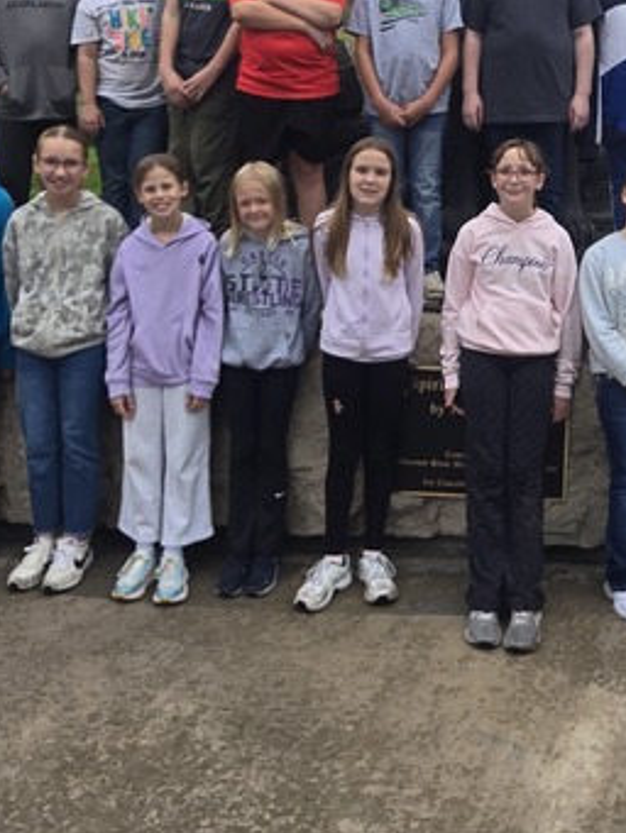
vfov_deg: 46.8
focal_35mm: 39
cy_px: 252
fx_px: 940
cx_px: 457
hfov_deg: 36.1
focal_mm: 2.2
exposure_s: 1/562
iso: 50
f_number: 2.2
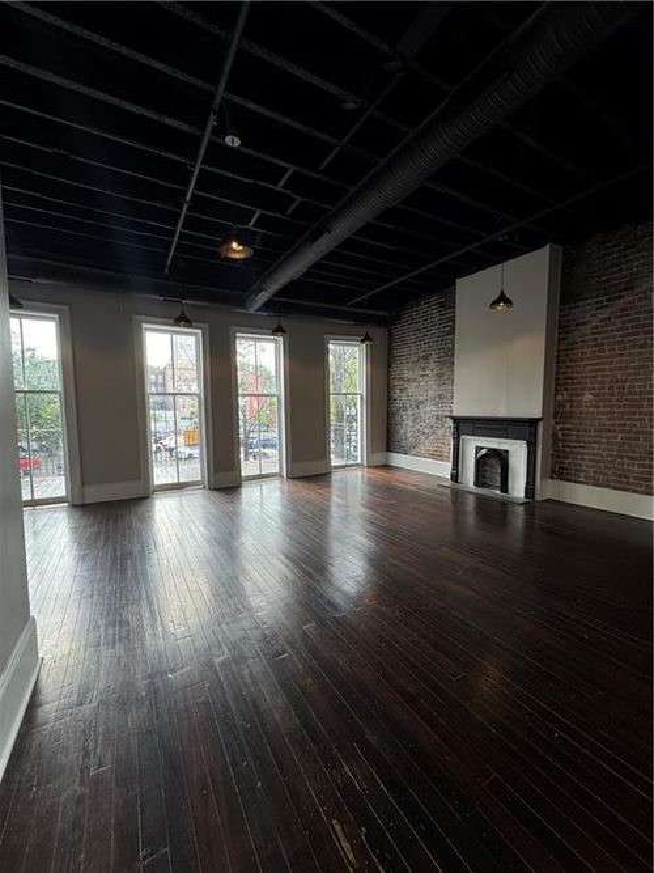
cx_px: 327
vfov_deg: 102.1
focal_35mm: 14
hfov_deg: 85.7
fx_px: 353
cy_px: 436
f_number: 2.2
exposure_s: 1/120
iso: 160
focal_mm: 2.22
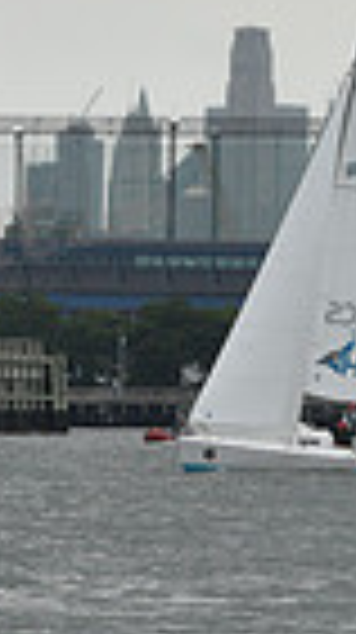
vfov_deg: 5.5
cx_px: 410
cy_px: -25
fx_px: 6548
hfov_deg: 3.1
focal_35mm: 389
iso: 400
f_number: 10
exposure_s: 1/800
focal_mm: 90
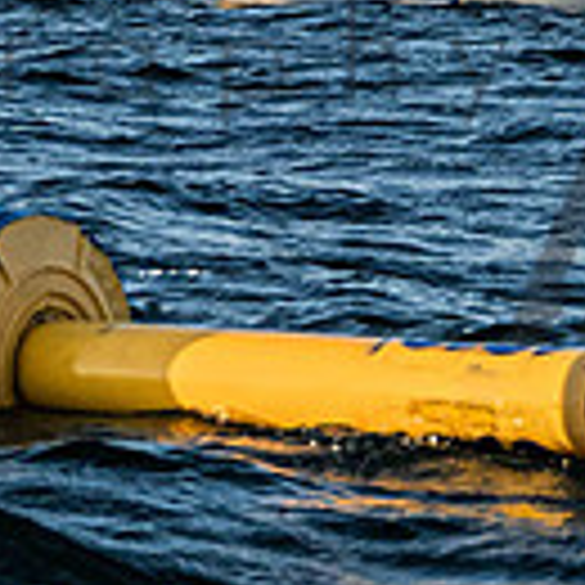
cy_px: -510
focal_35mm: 318
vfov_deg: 5.4
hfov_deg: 5.5
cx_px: 76
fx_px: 6080
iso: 640
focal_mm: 62
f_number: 8
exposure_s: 1/640
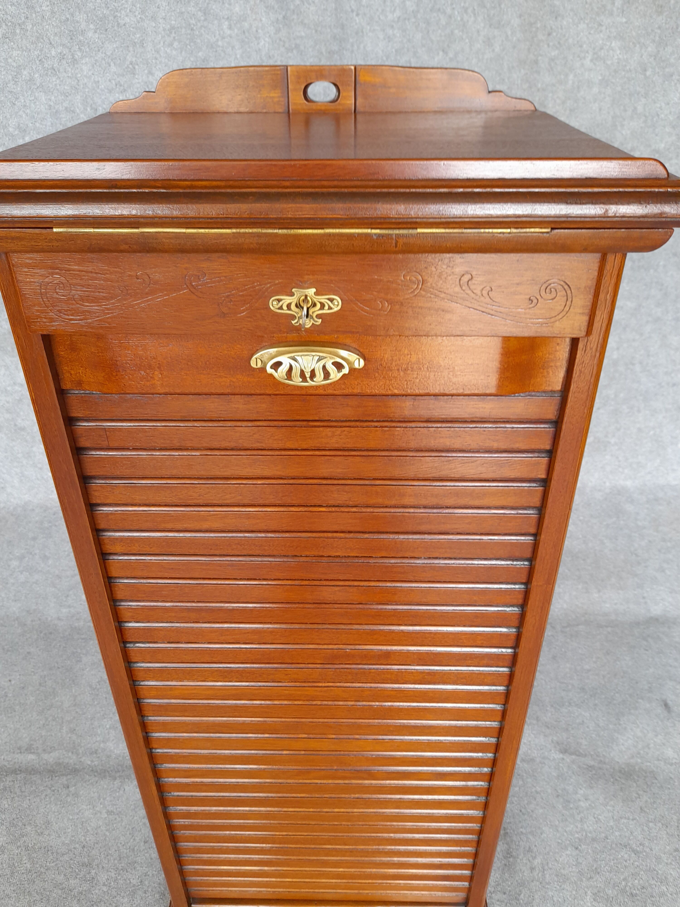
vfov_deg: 69.4
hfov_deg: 54.9
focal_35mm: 25
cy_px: 454
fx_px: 655
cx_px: 340
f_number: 2
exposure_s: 1/60
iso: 80
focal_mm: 4.6
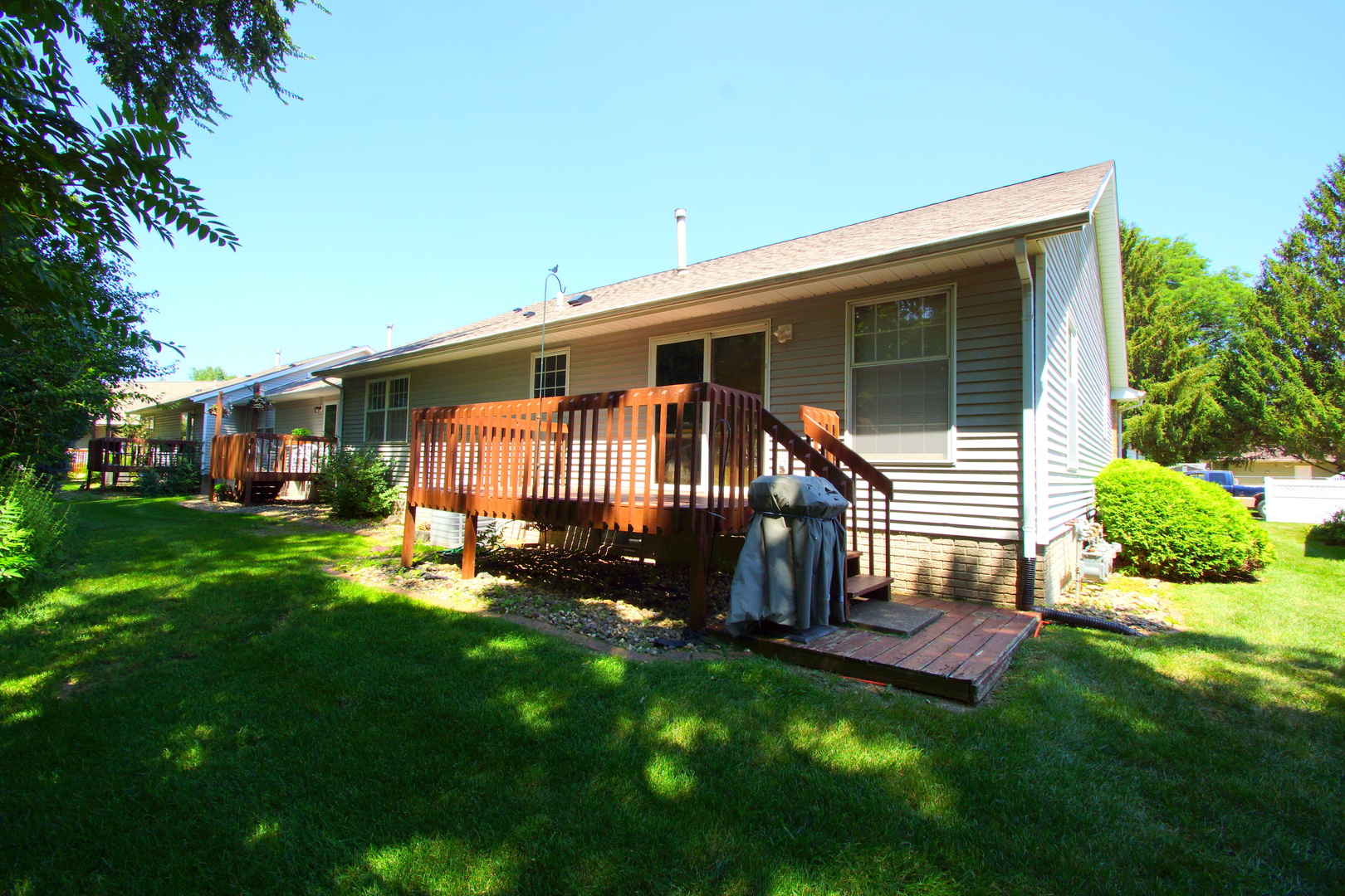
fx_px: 560
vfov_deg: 77.3
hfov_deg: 100.4
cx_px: 672
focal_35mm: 15
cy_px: 448
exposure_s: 1/80
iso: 100
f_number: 10
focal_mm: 10
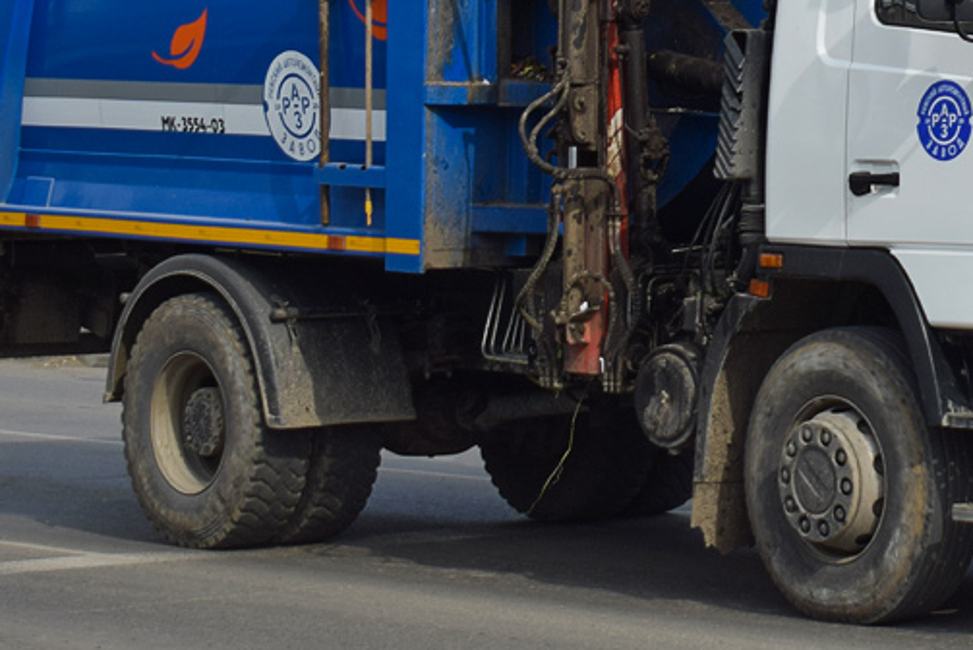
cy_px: -60
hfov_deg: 14.2
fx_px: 3867
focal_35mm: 143
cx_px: 857
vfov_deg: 9.5
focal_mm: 40
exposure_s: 1/800
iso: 100
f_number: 5.6
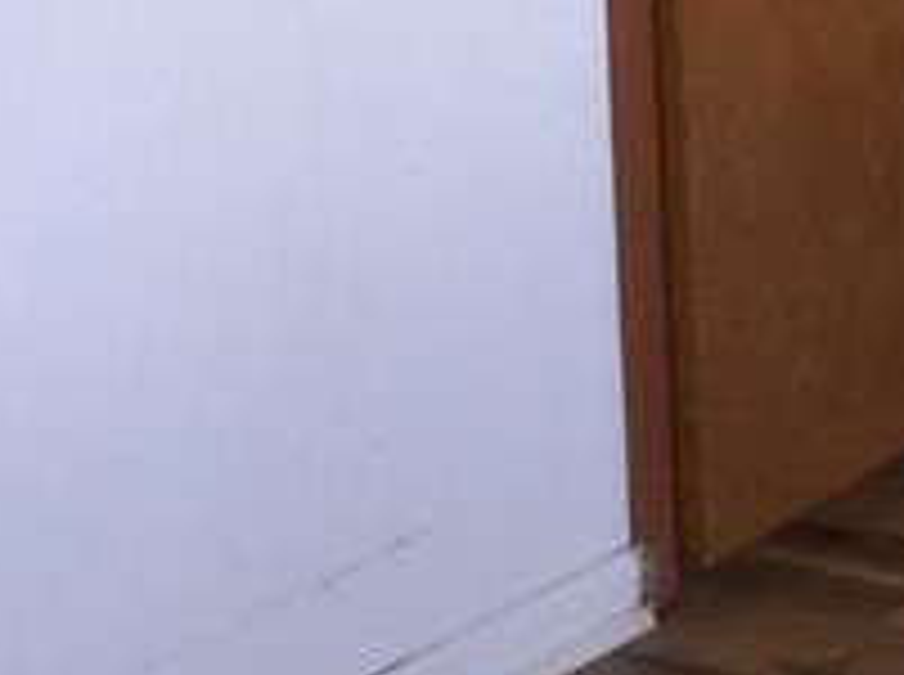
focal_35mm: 163
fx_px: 4249
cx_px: 1839
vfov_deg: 8.5
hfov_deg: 11.0
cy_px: -801
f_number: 2.4
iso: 40
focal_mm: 3.3
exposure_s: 1/24
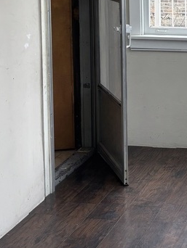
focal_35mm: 82
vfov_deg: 23.0
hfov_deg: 17.4
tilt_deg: -5.6
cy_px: 9
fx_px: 590
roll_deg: +0.0
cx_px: 211
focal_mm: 5.96
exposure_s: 1/120
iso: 40
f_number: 1.6
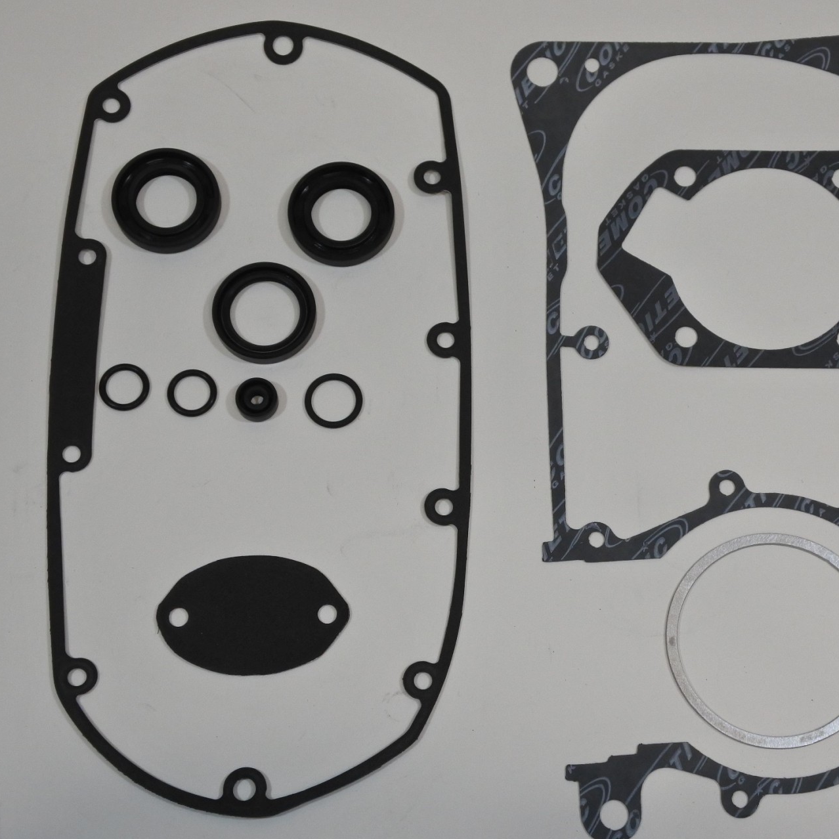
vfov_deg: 28.2
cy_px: 426
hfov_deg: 28.0
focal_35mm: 61
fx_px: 1673
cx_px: 539
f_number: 4.5
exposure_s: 1/125
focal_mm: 17.6
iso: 560
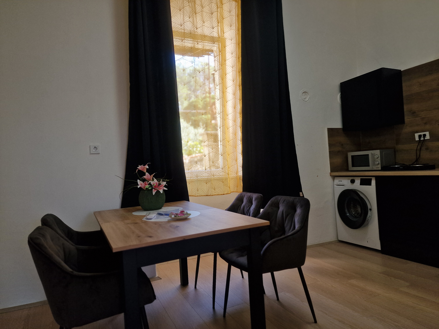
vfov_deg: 58.9
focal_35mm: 23
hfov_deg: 73.9
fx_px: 292
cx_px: 220
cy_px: 164
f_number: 1.8
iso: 50
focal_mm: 6.4
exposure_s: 1/120
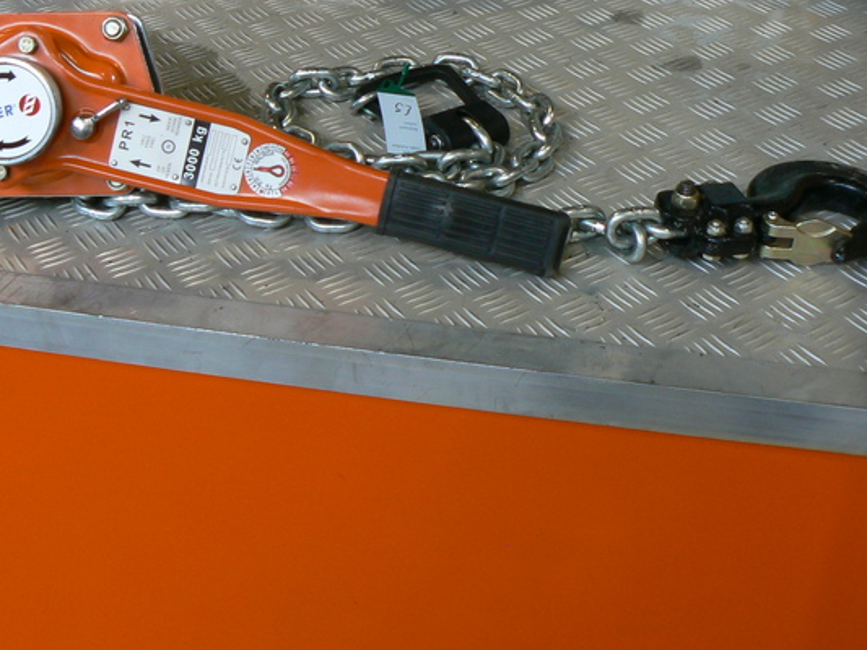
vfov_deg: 26.7
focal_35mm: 54
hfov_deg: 35.3
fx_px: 1353
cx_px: 312
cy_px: 172
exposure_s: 1/40
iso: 100
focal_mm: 6
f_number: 2.8
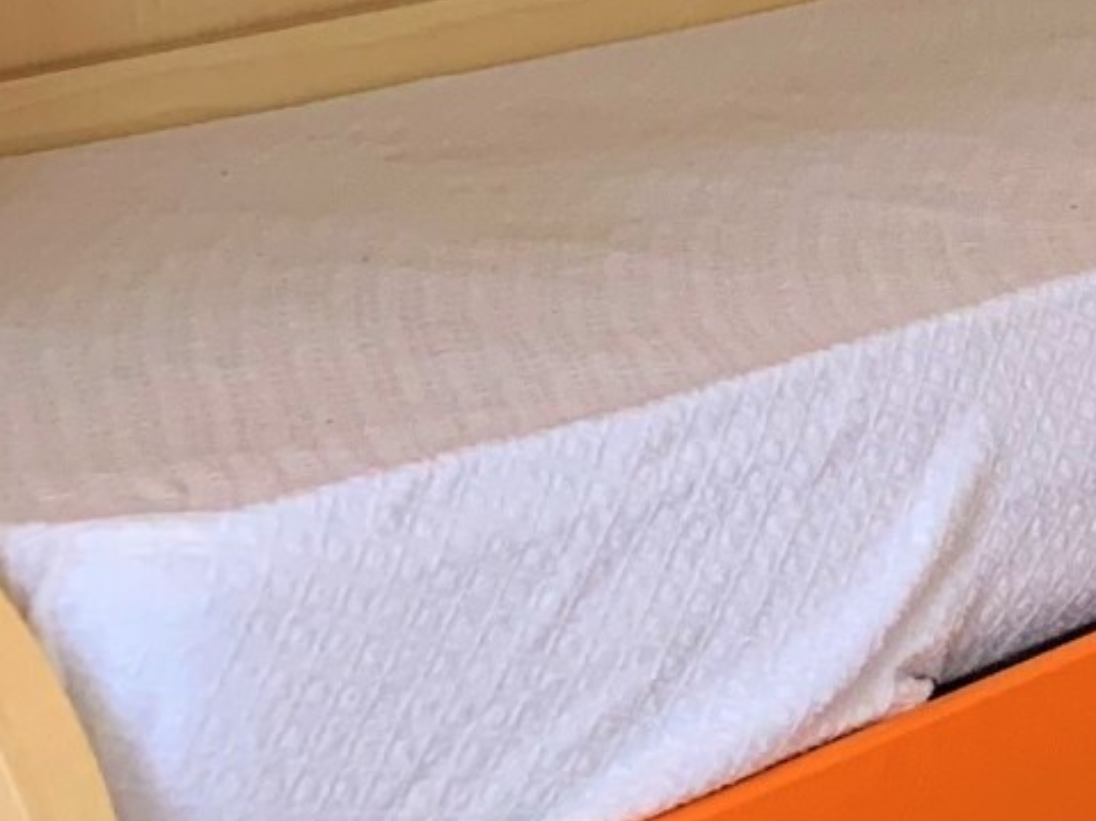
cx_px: 2489
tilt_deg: +0.5
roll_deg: +0.5
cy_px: -656
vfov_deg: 10.1
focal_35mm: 139
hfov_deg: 11.9
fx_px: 4400
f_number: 1.8
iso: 100
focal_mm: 4.25
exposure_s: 1/60
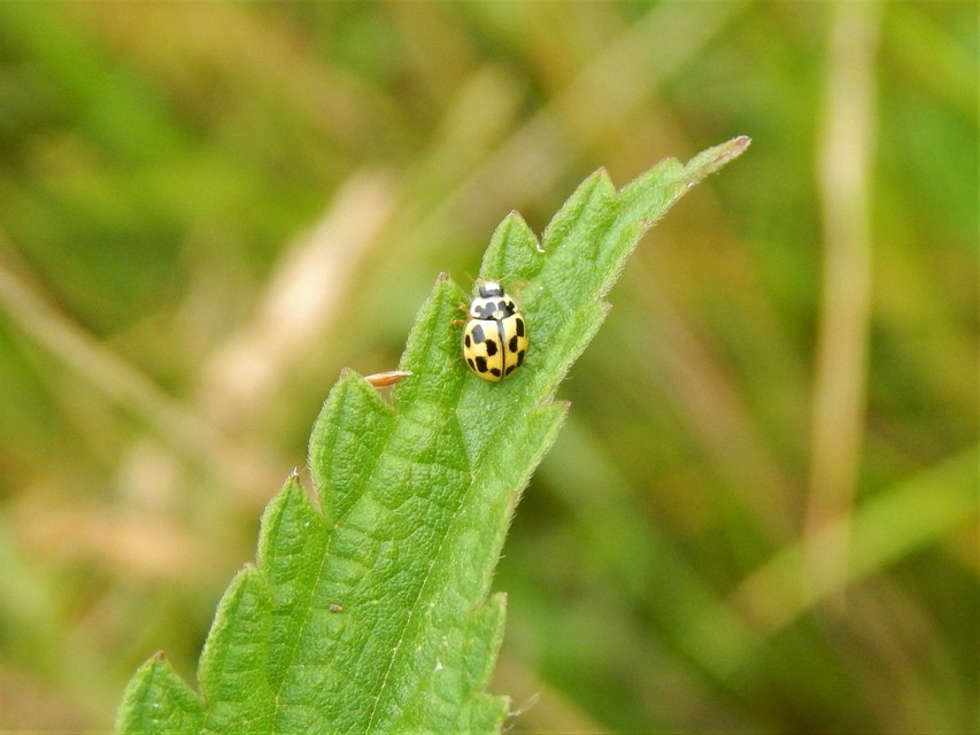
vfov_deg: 14.2
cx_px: 490
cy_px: 368
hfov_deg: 18.9
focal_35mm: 104
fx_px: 2945
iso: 400
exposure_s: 1/160
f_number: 4.5
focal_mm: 18.7
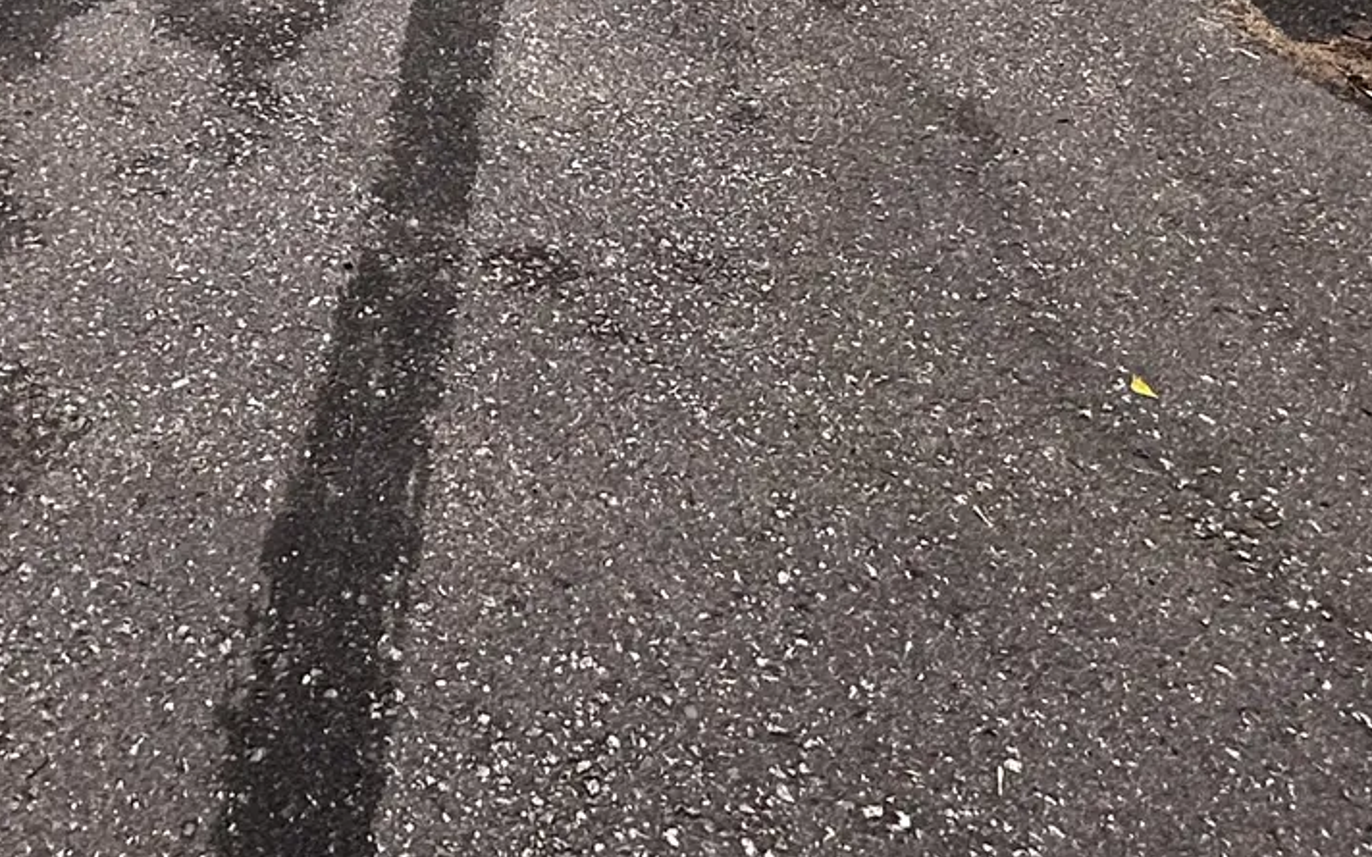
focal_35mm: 50
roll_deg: -0.2
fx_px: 1870
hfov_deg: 37.8
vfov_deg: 18.3
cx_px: 150
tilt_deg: -1.9
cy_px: -813
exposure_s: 1/183
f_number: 2.2
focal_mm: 2.22
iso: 40
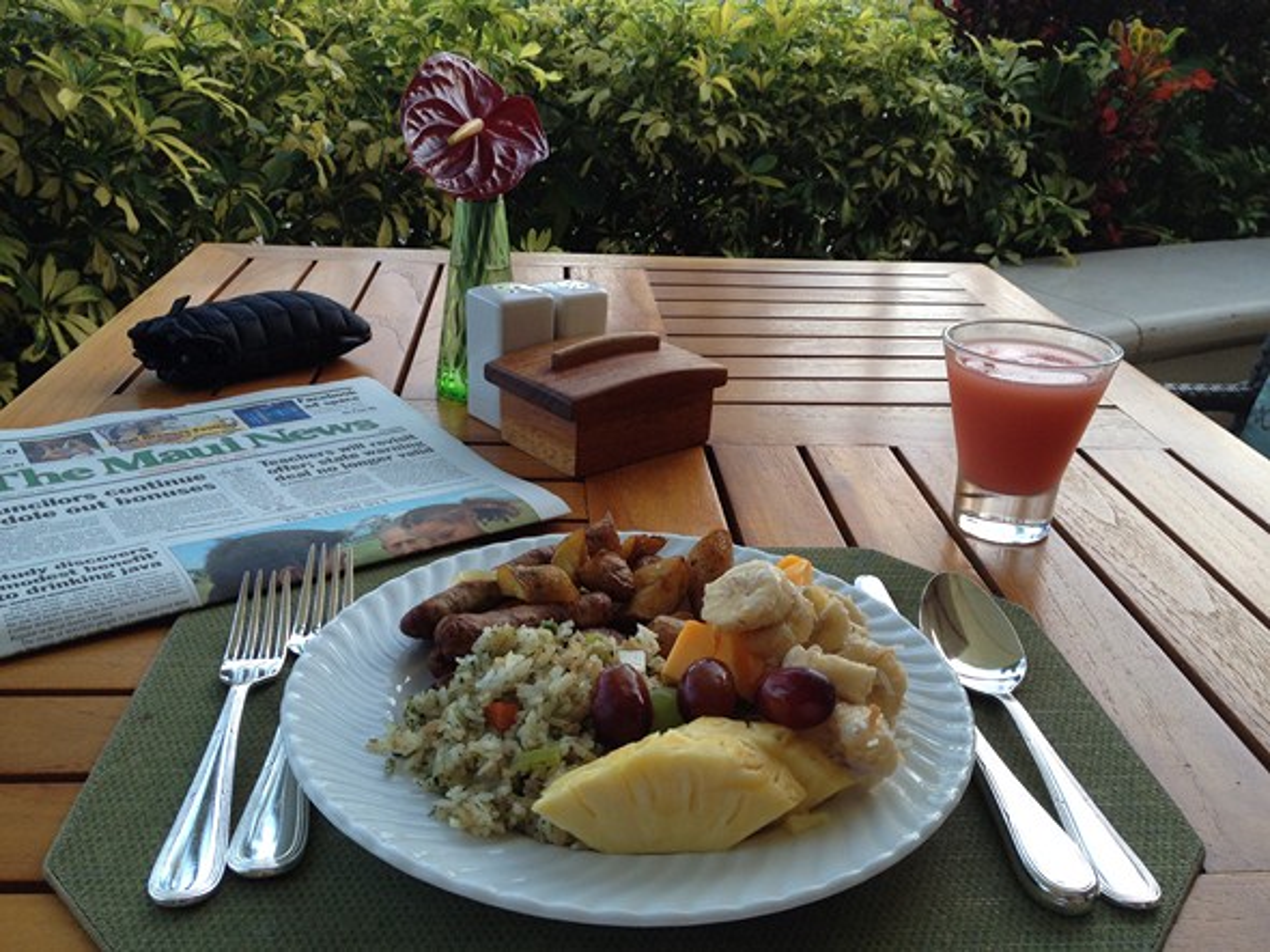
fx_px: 1284
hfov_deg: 52.6
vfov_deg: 40.7
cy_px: 476
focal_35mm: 35
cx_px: 635
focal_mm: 4.28
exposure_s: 1/120
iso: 64
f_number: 2.4
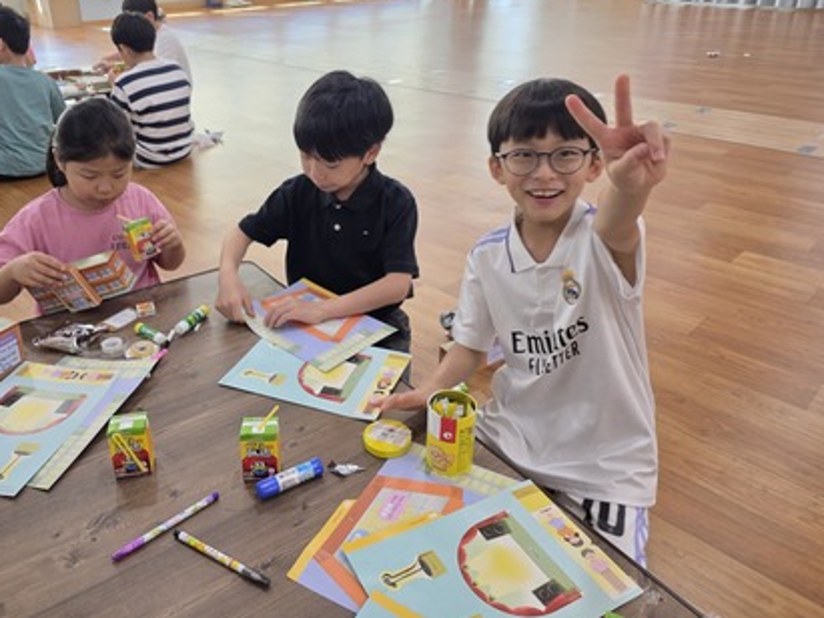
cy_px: 252
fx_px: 666
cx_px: 347
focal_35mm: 28
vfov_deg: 49.5
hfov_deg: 63.1
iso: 100
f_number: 1.7
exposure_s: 1/120
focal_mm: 6.3
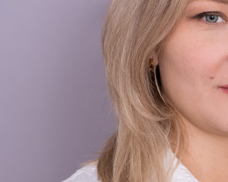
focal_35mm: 256
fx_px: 1727
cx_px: 217
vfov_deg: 6.0
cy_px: 133
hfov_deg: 7.5
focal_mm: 56
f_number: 5
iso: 320
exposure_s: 1/160
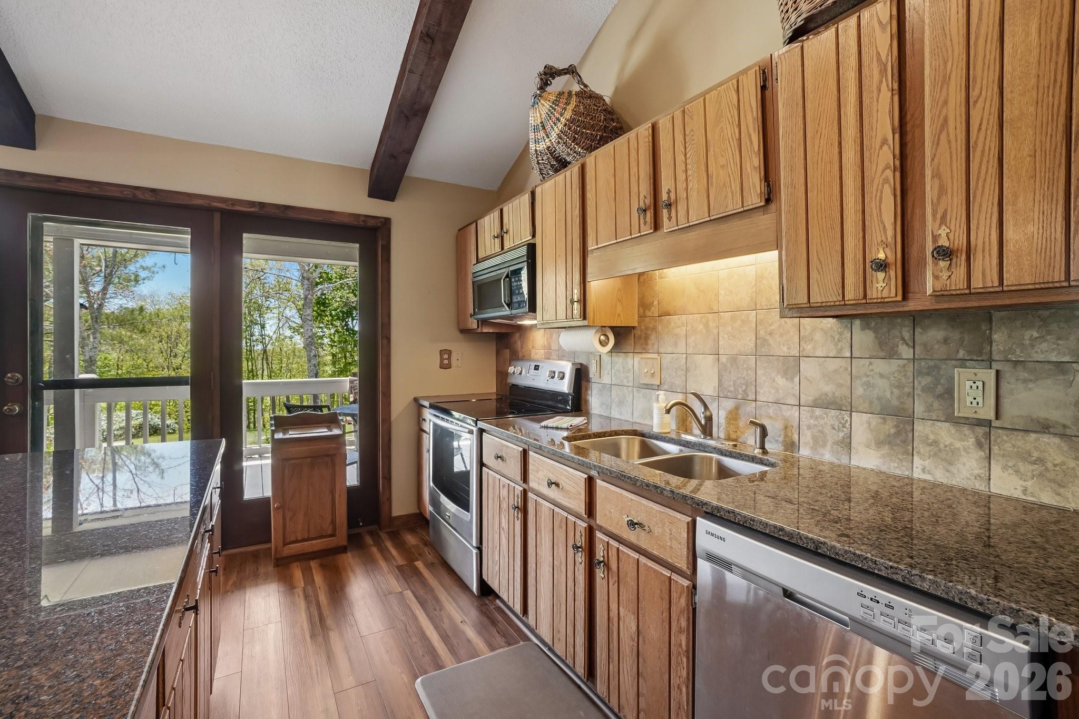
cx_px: 540
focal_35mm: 15
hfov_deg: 100.4
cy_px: 360
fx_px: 450
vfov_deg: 77.3
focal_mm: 10
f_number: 8
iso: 400
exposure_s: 1/13
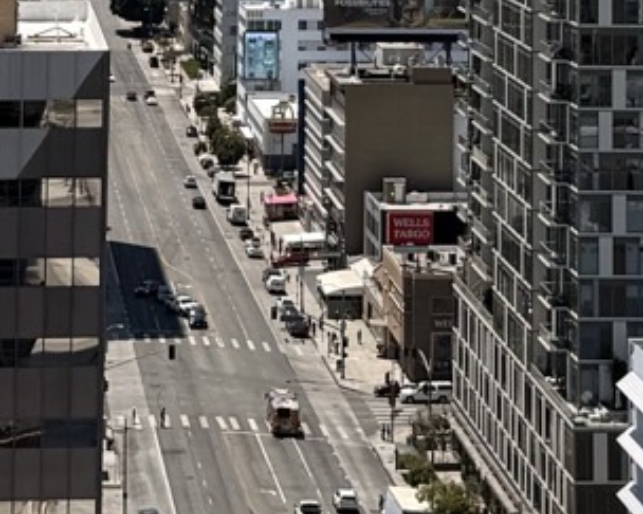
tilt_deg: +4.3
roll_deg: -0.5
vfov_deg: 9.5
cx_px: 262
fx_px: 2930
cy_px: -457
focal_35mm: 154
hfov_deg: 12.5
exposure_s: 1/8130
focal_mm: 6.76
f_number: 1.78
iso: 80
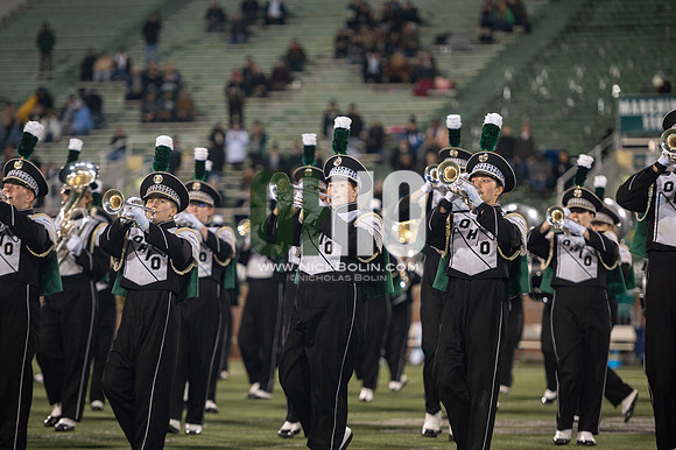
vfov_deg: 8.3
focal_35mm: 165
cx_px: 338
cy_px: 225
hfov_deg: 12.5
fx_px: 3096
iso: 1000
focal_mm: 165
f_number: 2.8
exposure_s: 1/500
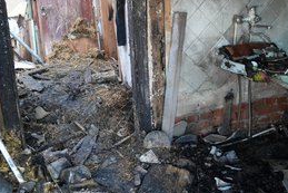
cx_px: 163
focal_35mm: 37
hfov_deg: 51.7
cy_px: 53
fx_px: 296
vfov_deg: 35.3
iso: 1600
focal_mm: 24
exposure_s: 1/160
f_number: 2.8
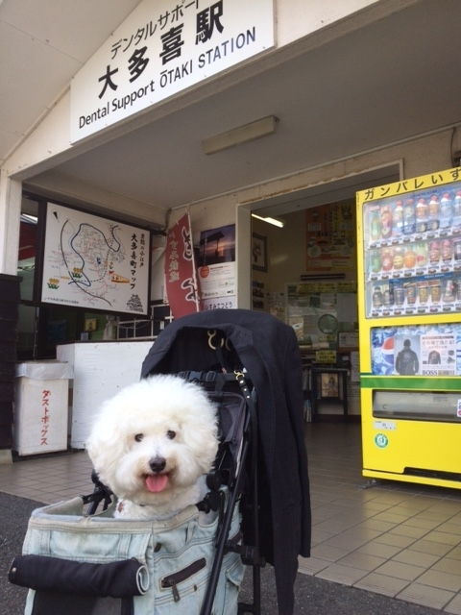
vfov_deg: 61.7
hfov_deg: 48.2
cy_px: 308
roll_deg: -1.7
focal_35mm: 29
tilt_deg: +5.6
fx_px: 515
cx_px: 230
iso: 32
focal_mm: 4.15
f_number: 2.2
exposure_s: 1/351
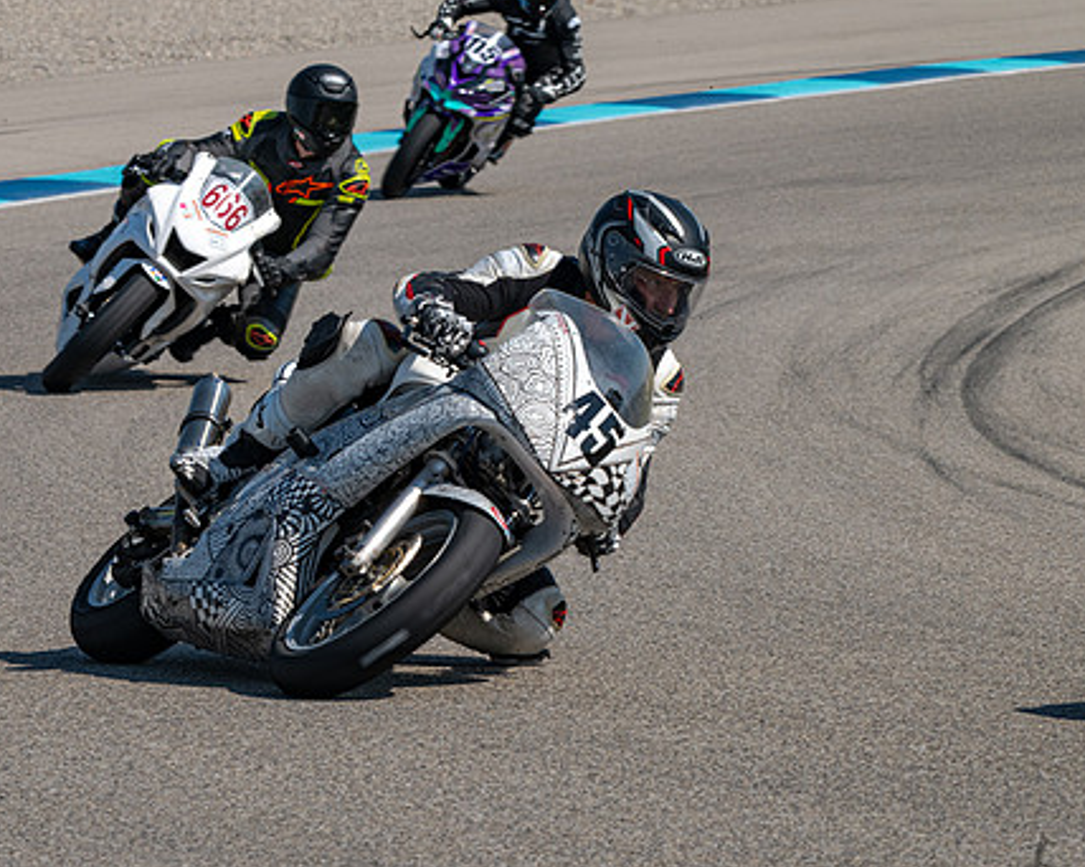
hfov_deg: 6.1
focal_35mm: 314
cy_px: 450
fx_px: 10079
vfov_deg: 4.9
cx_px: 84
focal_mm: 180
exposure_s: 1/800
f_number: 11
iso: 250
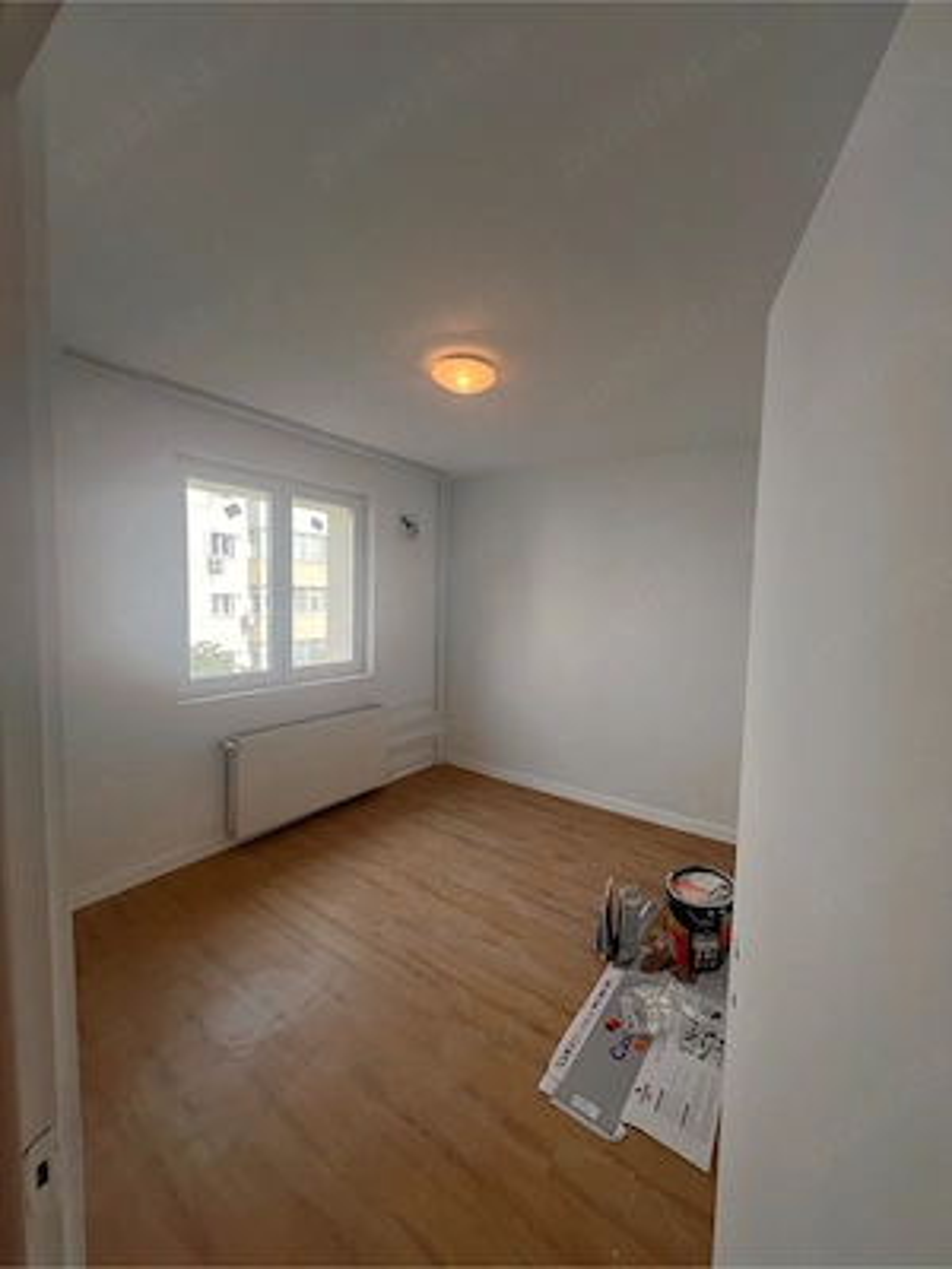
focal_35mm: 13
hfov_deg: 89.9
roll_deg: -1.2
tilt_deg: -3.5
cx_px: 476
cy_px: 634
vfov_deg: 106.2
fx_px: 477
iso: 32
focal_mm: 1.57
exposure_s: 1/100
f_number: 1.8
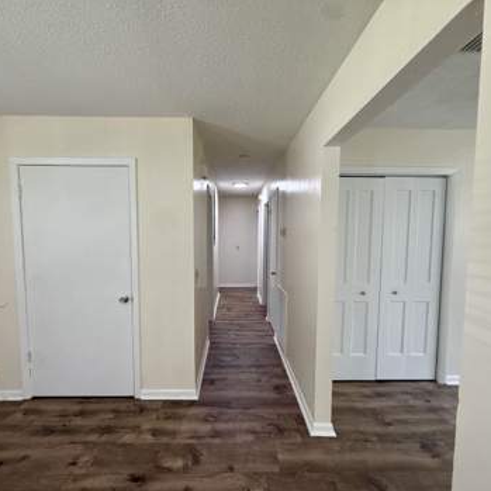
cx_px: 239
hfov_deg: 84.0
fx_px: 273
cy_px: 252
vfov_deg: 84.0
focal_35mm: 17
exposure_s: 1/120
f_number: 2.2
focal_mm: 2.22
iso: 320
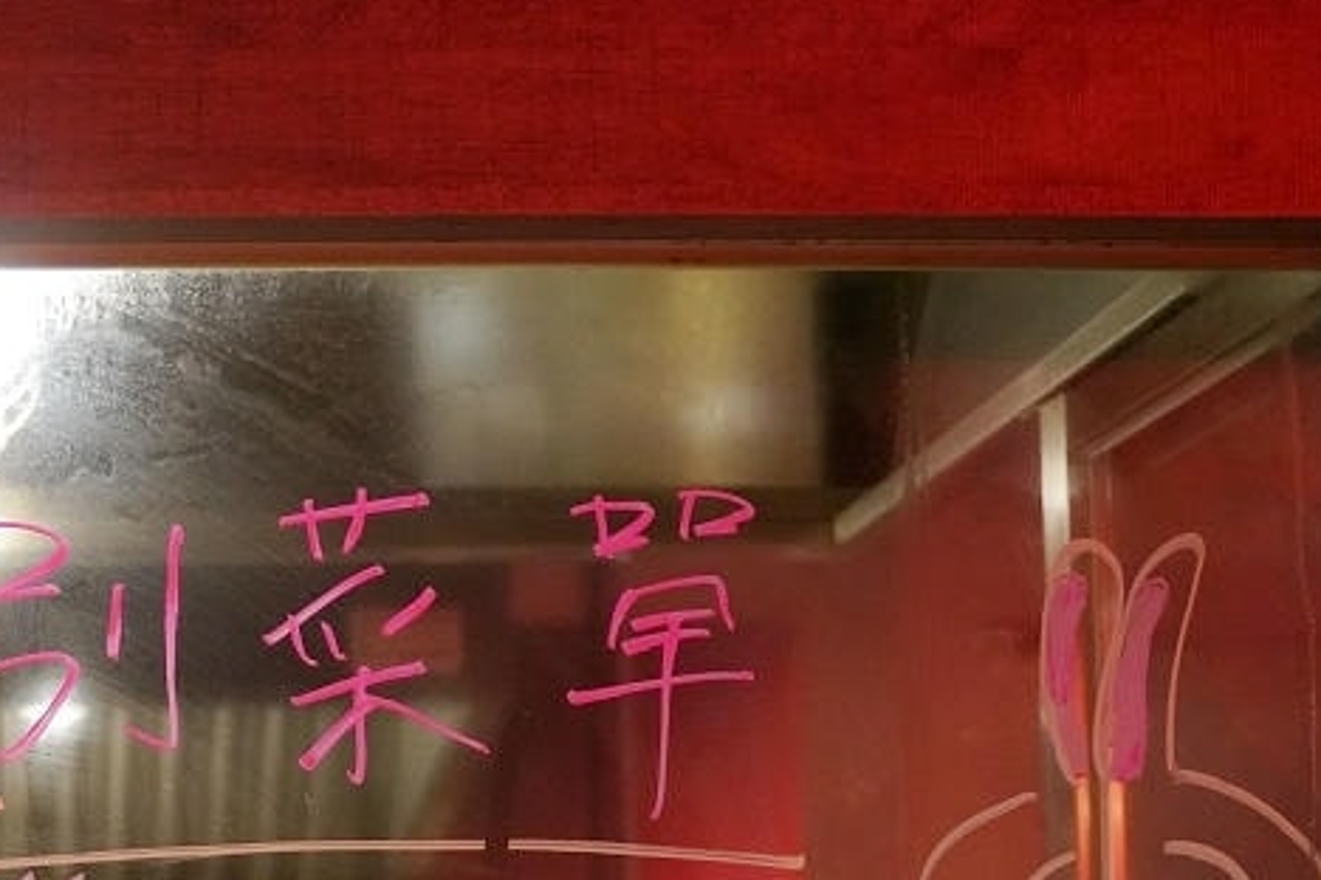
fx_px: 2825
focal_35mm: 77
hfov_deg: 25.2
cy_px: 1063
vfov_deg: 16.9
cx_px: 28
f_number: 2.8
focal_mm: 30
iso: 4000
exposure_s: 1/160
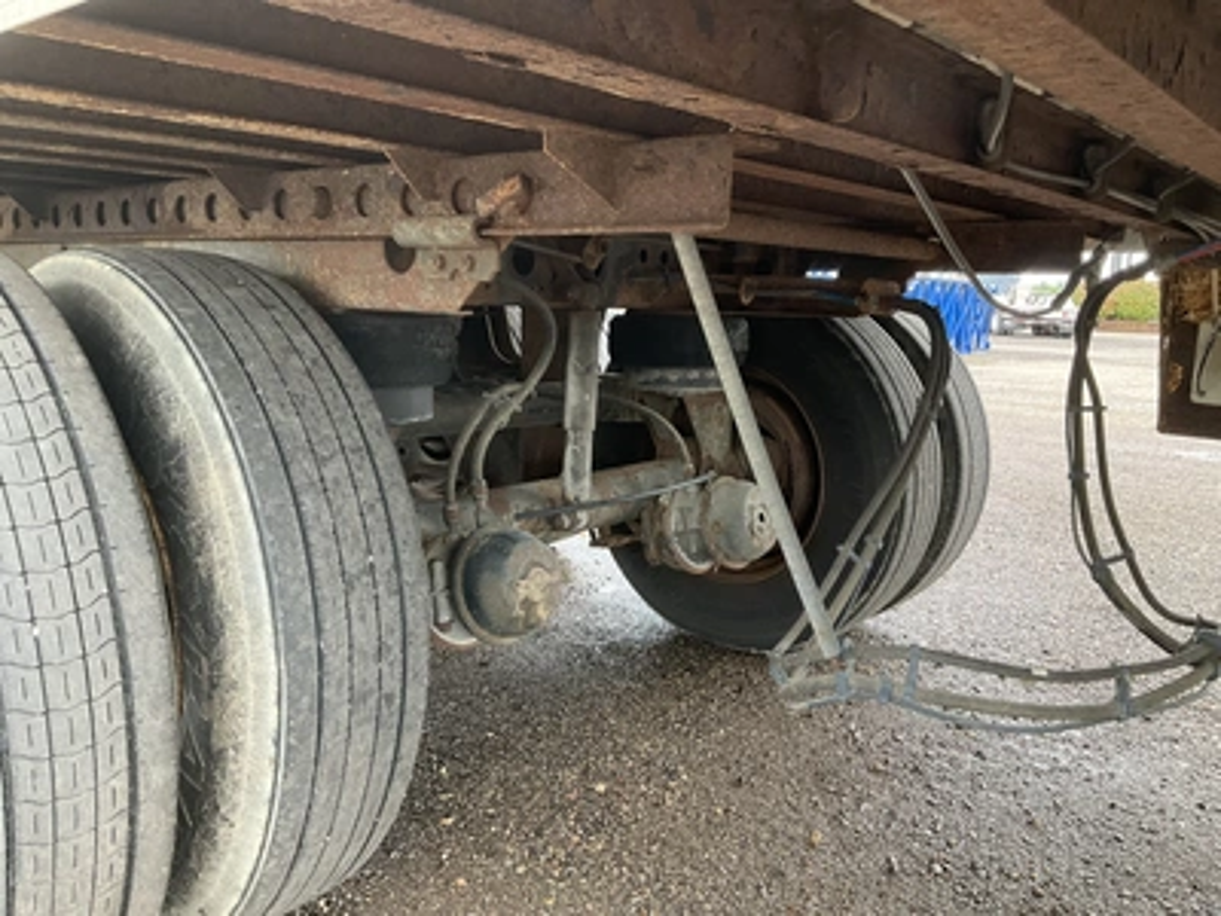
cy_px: 458
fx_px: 1023
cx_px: 610
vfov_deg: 48.2
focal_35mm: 29
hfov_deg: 61.7
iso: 64
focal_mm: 3
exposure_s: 1/122
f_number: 1.8
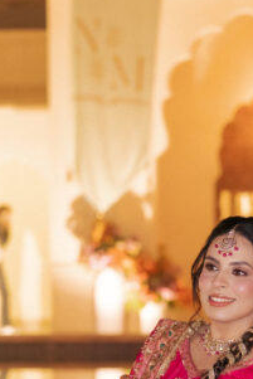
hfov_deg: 8.0
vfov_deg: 11.9
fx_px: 1790
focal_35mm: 170
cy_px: 407
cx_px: 293
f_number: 2
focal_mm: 50
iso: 1600
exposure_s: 1/160
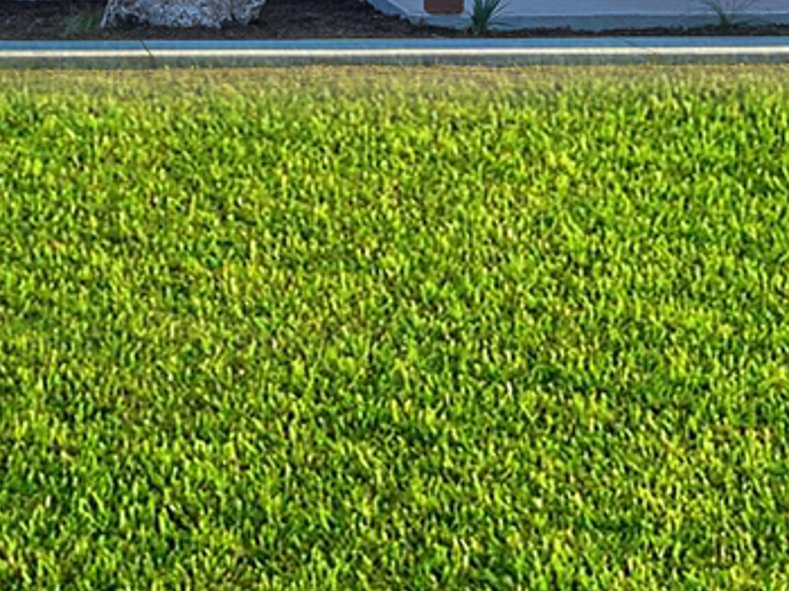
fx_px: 3143
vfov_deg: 10.4
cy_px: -246
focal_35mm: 138
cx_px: 307
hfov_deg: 14.3
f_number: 8
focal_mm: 31
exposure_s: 1/400
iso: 400
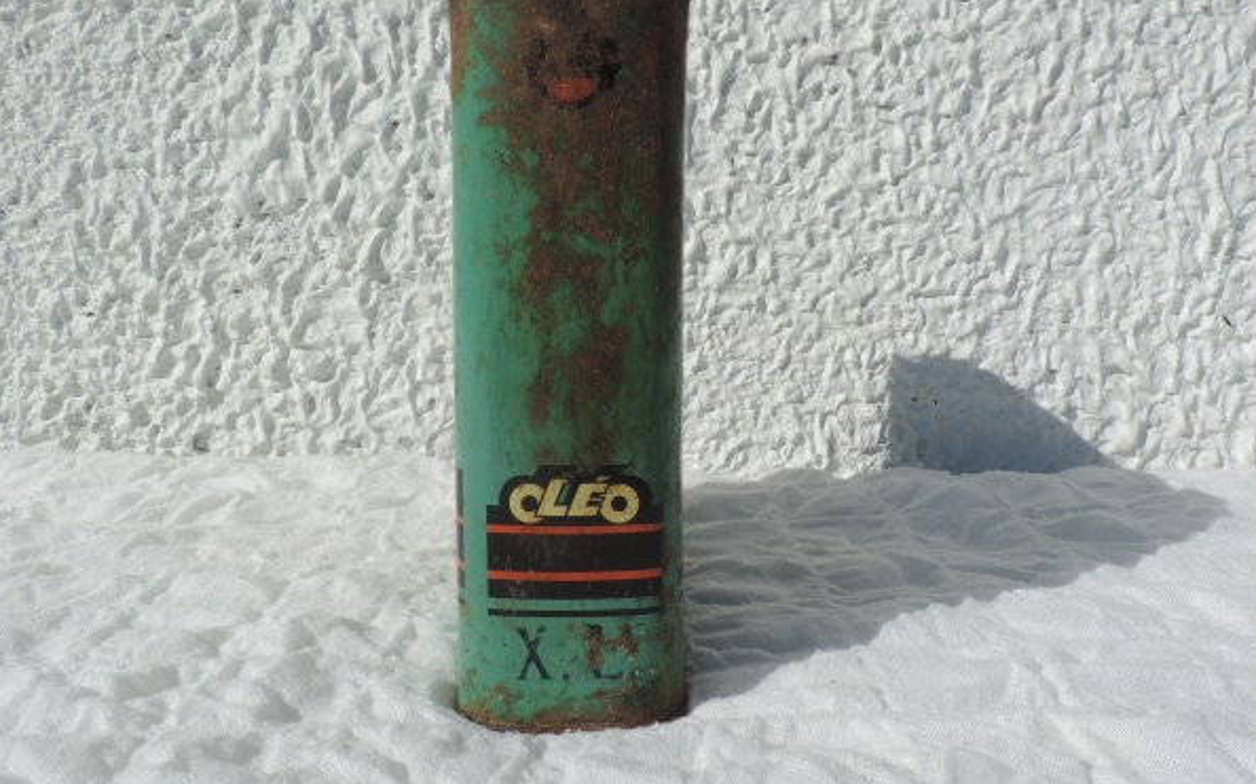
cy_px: 319
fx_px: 1027
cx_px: 630
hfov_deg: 62.9
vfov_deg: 41.6
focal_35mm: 30
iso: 80
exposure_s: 1/1600
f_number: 4.3
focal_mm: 4.9
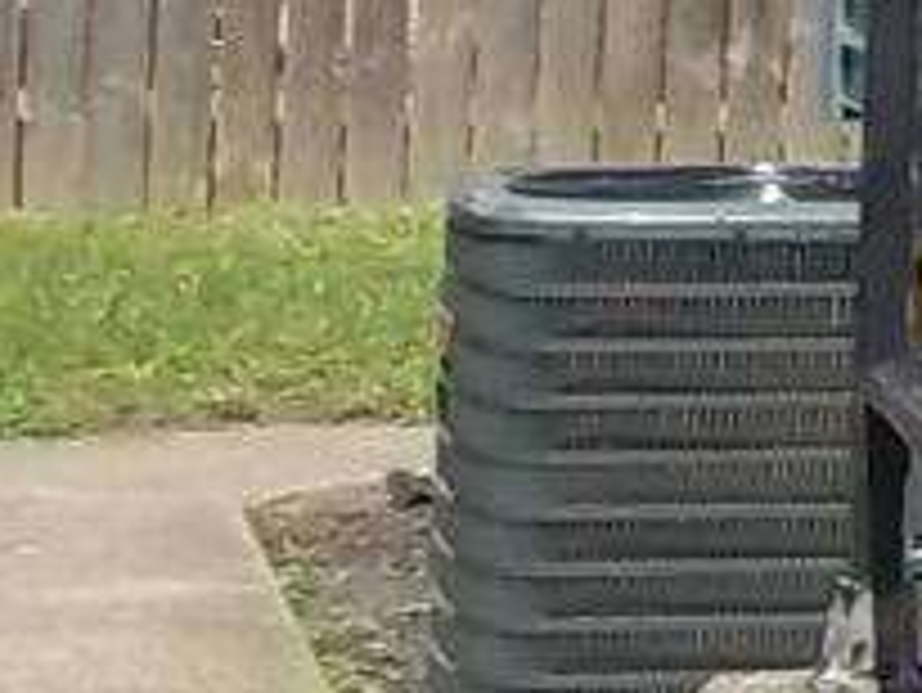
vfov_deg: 5.5
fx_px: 7009
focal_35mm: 263
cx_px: 2681
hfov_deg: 6.8
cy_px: -655
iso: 80
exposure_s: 1/160
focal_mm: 6.5
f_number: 8
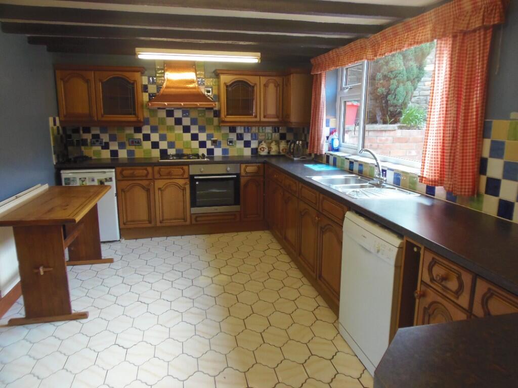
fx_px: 359
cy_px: 194
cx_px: 259
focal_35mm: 24
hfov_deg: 71.6
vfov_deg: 56.8
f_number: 2.9
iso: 250
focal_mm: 4.3
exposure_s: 1/25
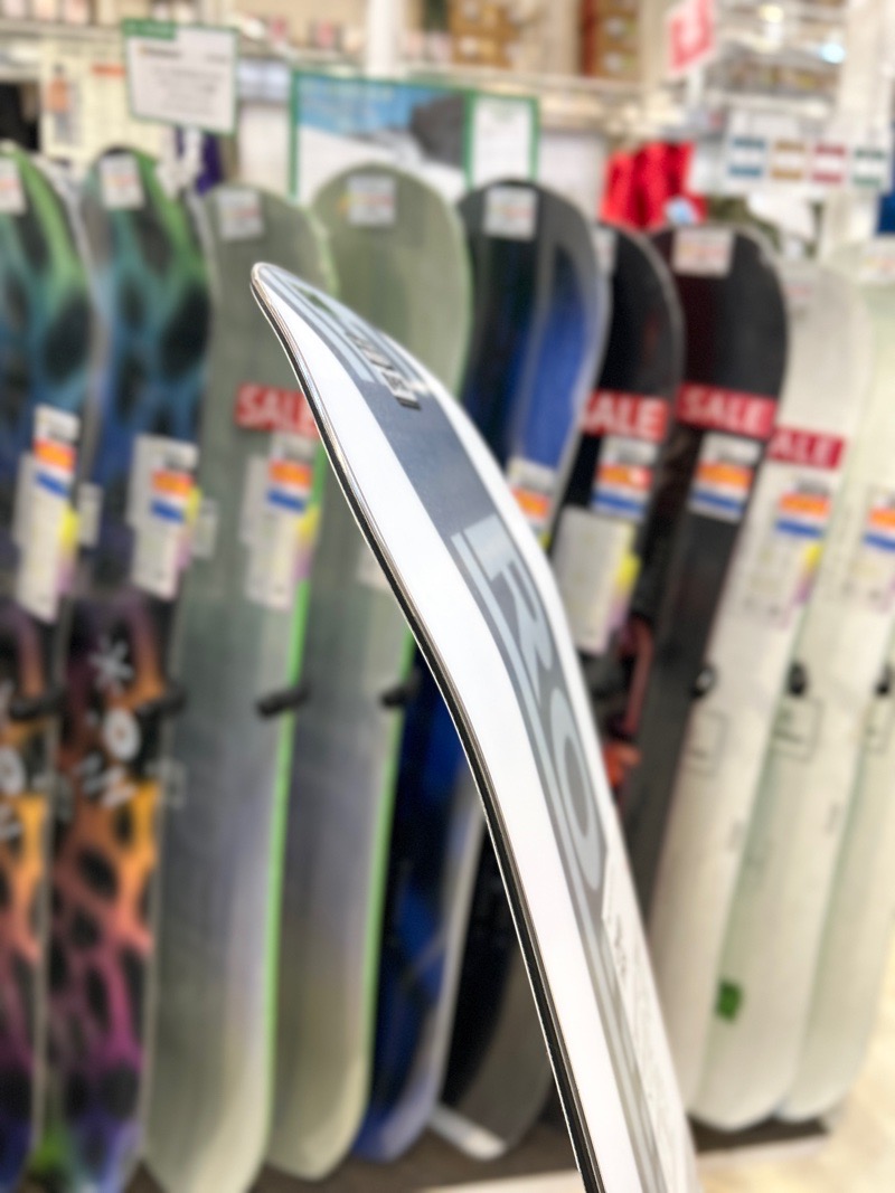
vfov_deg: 67.3
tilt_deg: -14.8
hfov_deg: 53.1
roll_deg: -3.2
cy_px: 596
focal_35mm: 26
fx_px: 896
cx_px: 448
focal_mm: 5.7
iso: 100
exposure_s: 1/50
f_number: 1.5
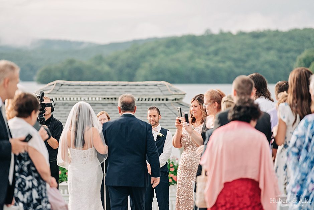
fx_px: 1483
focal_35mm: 170
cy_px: 105
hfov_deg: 12.1
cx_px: 157
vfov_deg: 8.1
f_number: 2.8
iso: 400
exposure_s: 1/4000
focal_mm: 170
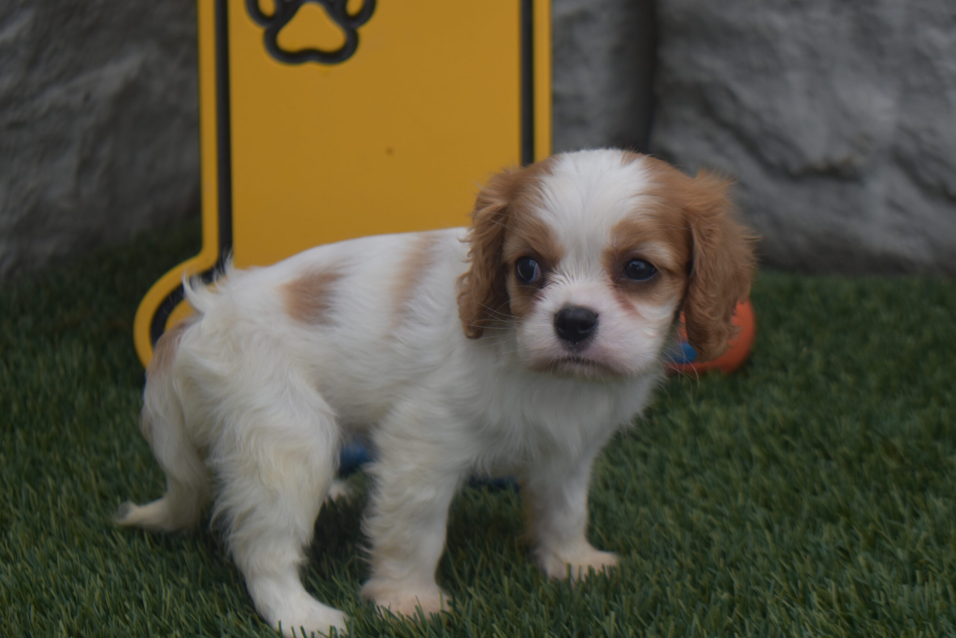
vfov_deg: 18.0
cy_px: 321
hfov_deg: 26.6
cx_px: 480
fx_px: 2018
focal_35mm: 76
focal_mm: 50
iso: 200
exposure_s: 1/200
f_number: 5.6
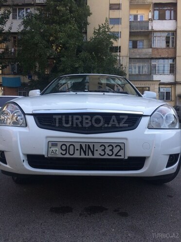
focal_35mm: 29
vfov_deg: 61.7
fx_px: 202
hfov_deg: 48.2
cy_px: 121
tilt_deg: -4.1
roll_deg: +0.3
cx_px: 90
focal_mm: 4.15
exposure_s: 1/547
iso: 32
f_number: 2.2
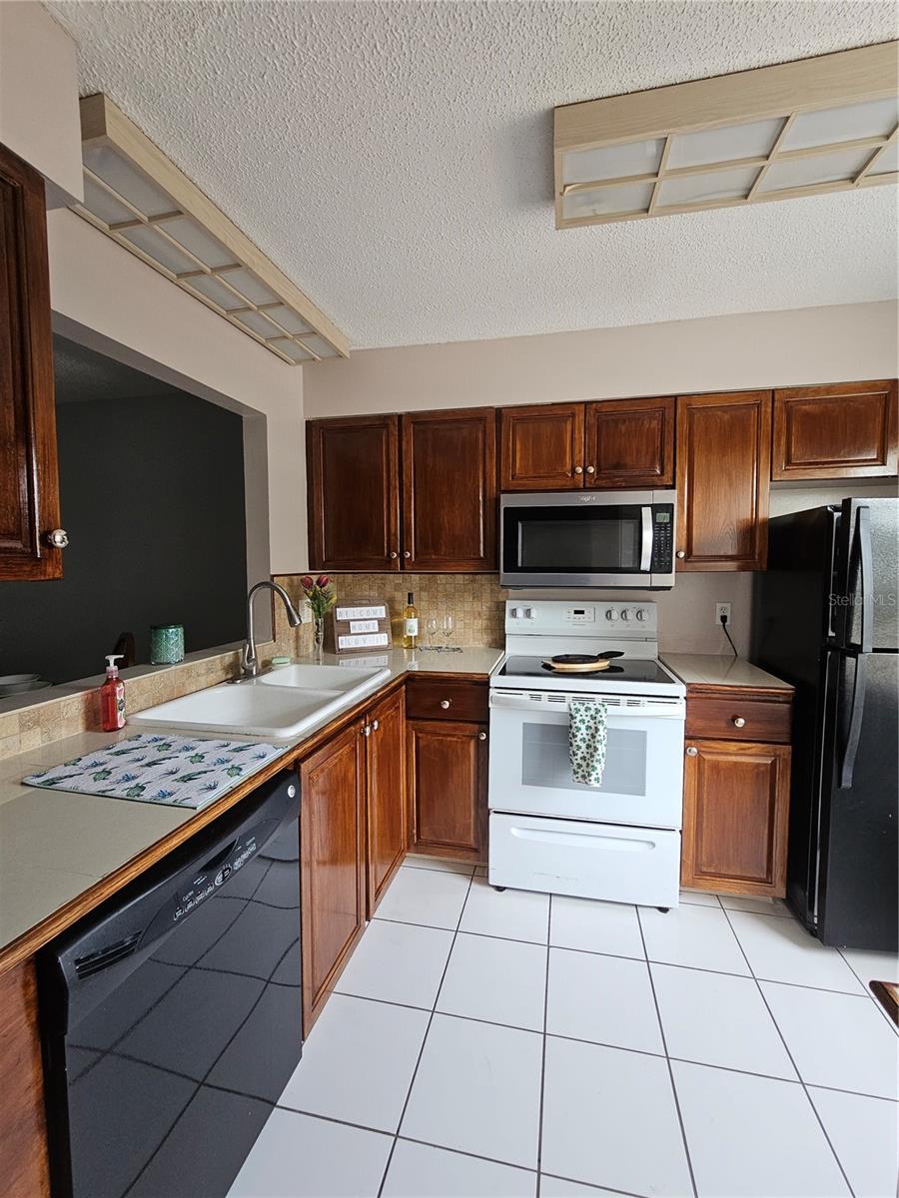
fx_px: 450
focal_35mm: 13
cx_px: 450
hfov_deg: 89.9
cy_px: 599
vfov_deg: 106.2
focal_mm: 2.2
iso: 160
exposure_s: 1/60
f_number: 2.2
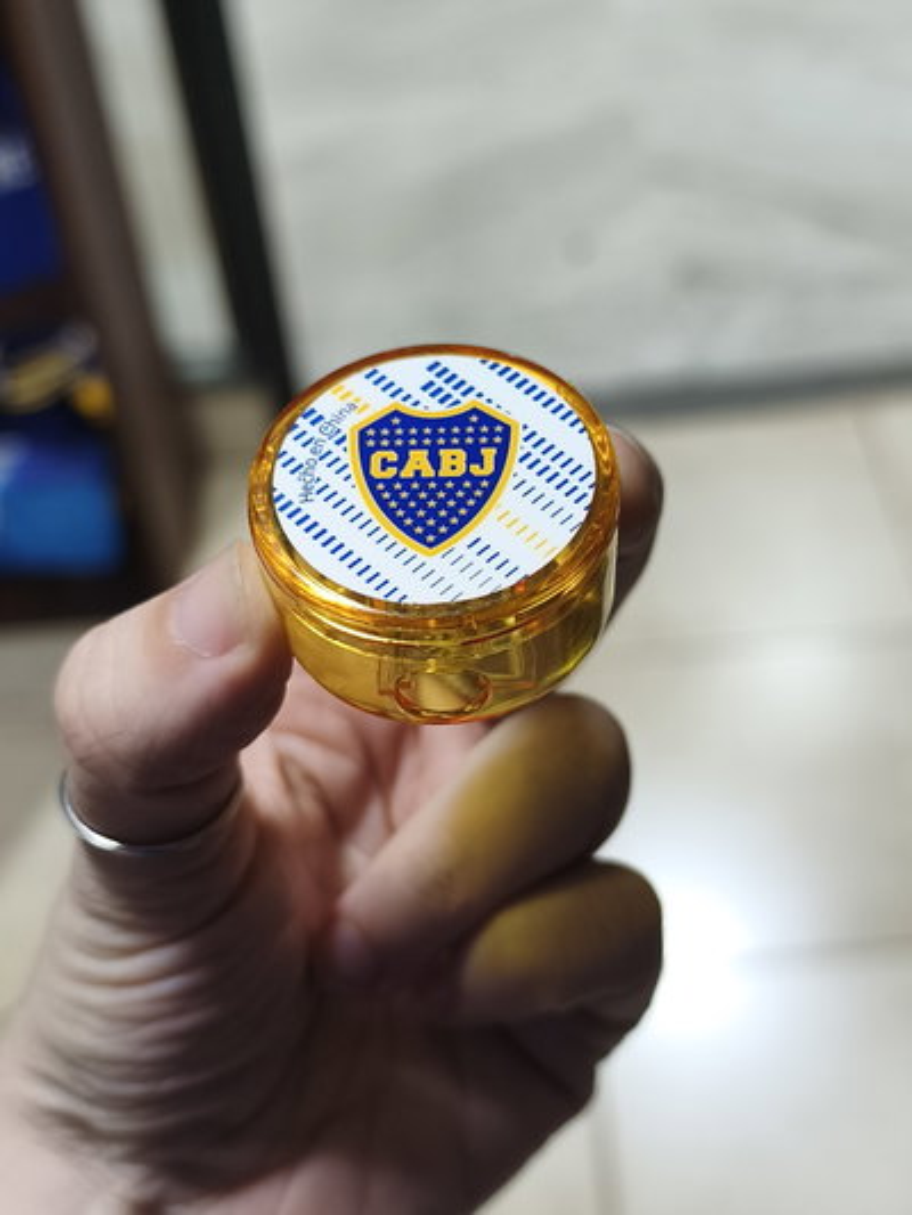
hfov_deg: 31.5
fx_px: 1615
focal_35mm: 46
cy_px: 608
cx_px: 456
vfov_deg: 41.2
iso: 500
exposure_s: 1/50
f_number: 1.65
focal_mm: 6.14
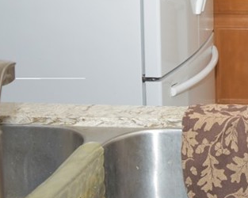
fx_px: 609
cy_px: -67
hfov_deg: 20.3
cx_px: 352
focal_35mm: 83
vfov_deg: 17.2
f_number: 4
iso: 100
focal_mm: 18
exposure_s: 1/60
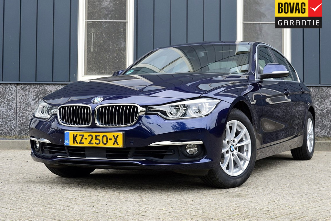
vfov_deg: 23.8
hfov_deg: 35.0
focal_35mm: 57
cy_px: 110
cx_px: 166
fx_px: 524
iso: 400
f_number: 9
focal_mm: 38
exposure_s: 1/125
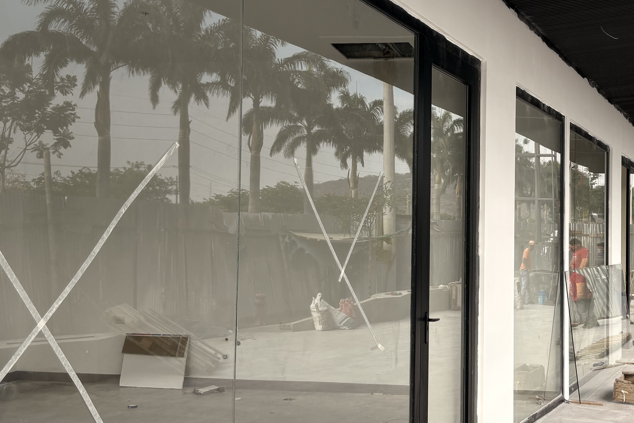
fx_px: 845
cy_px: 208
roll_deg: -1.0
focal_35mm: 48
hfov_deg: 40.4
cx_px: 442
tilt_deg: +4.3
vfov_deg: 28.1
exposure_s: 1/1451
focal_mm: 5.96
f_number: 1.6
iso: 50
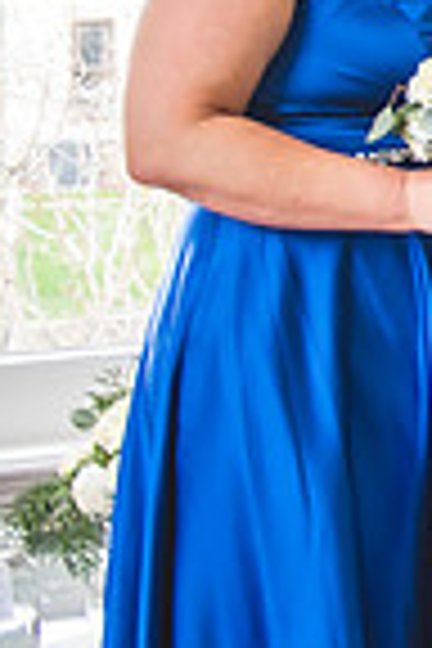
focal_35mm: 101
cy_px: -73
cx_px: 1314
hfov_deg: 10.0
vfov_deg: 19.3
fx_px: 1818
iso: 400
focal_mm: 24
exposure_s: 1/125
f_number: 2.8
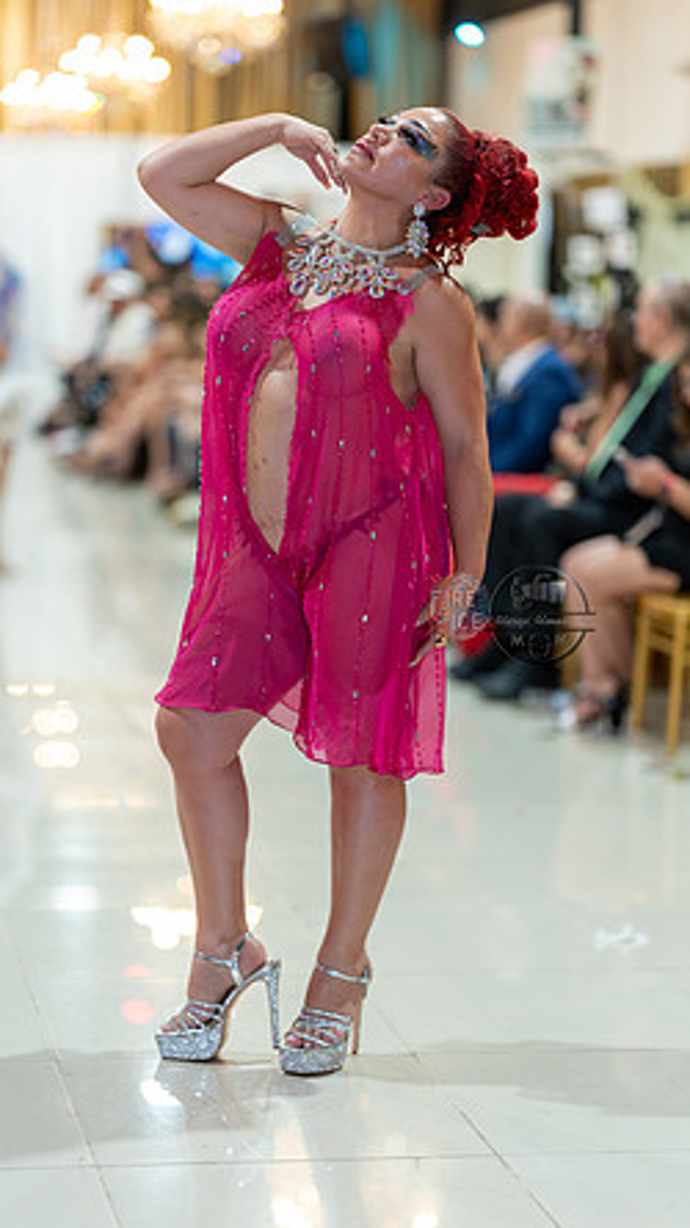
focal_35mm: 90
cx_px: 304
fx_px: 2930
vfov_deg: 23.7
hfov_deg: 13.4
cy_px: 615
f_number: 1.4
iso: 250
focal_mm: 85
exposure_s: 1/160
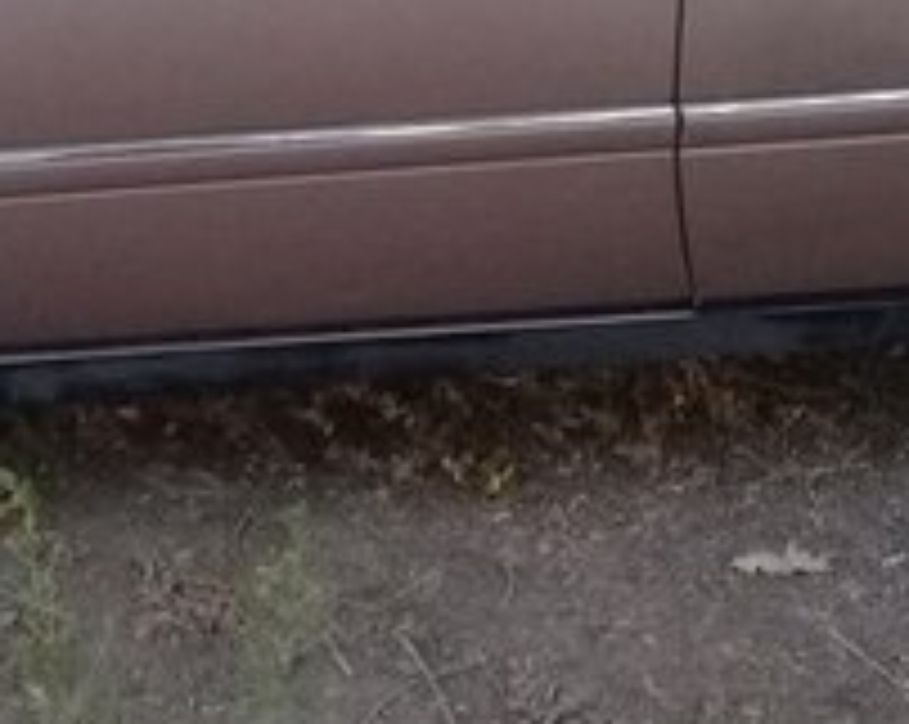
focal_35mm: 99
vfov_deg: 14.7
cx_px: 351
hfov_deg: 19.4
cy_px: -263
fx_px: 2660
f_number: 2.2
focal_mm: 3.3
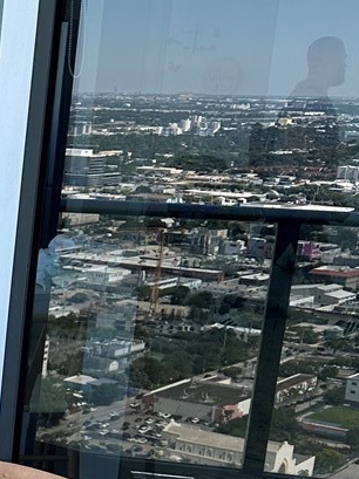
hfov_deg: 13.8
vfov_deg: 20.5
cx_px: -304
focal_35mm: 94
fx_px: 1302
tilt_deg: -14.7
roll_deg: -0.9
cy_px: 419
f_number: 1.78
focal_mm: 6.86
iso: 80
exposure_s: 1/797
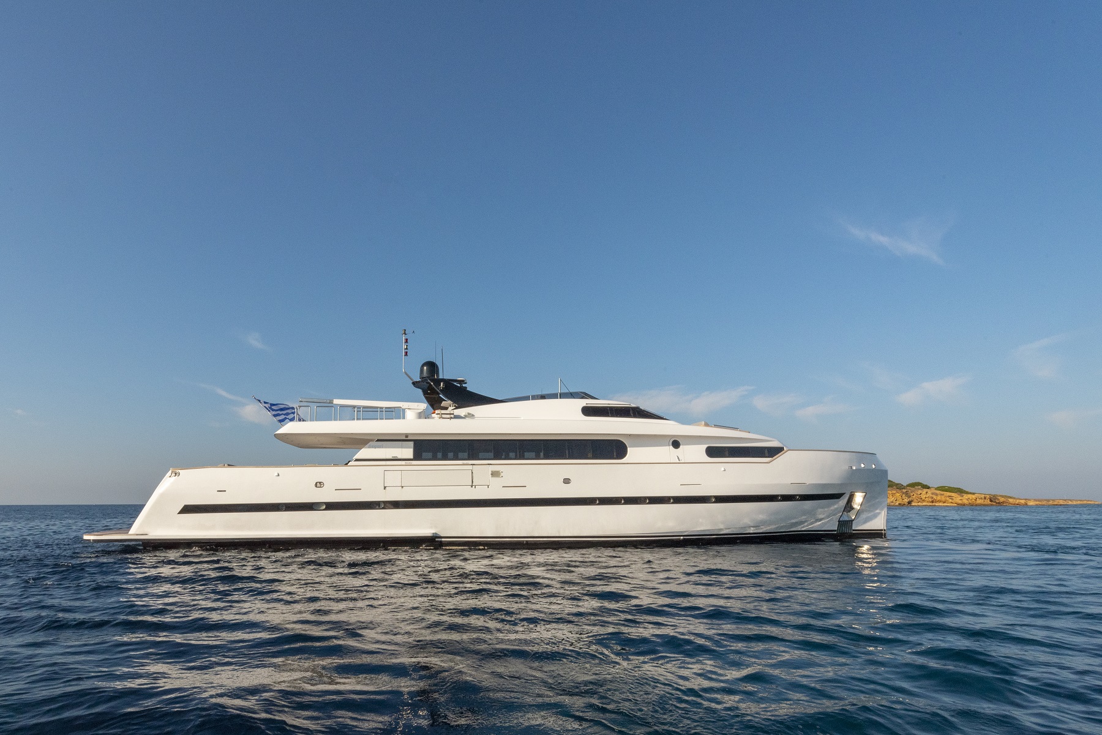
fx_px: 490
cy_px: 368
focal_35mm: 16
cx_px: 551
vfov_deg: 73.8
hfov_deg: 96.7
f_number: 18
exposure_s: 1/1250
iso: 800
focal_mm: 16
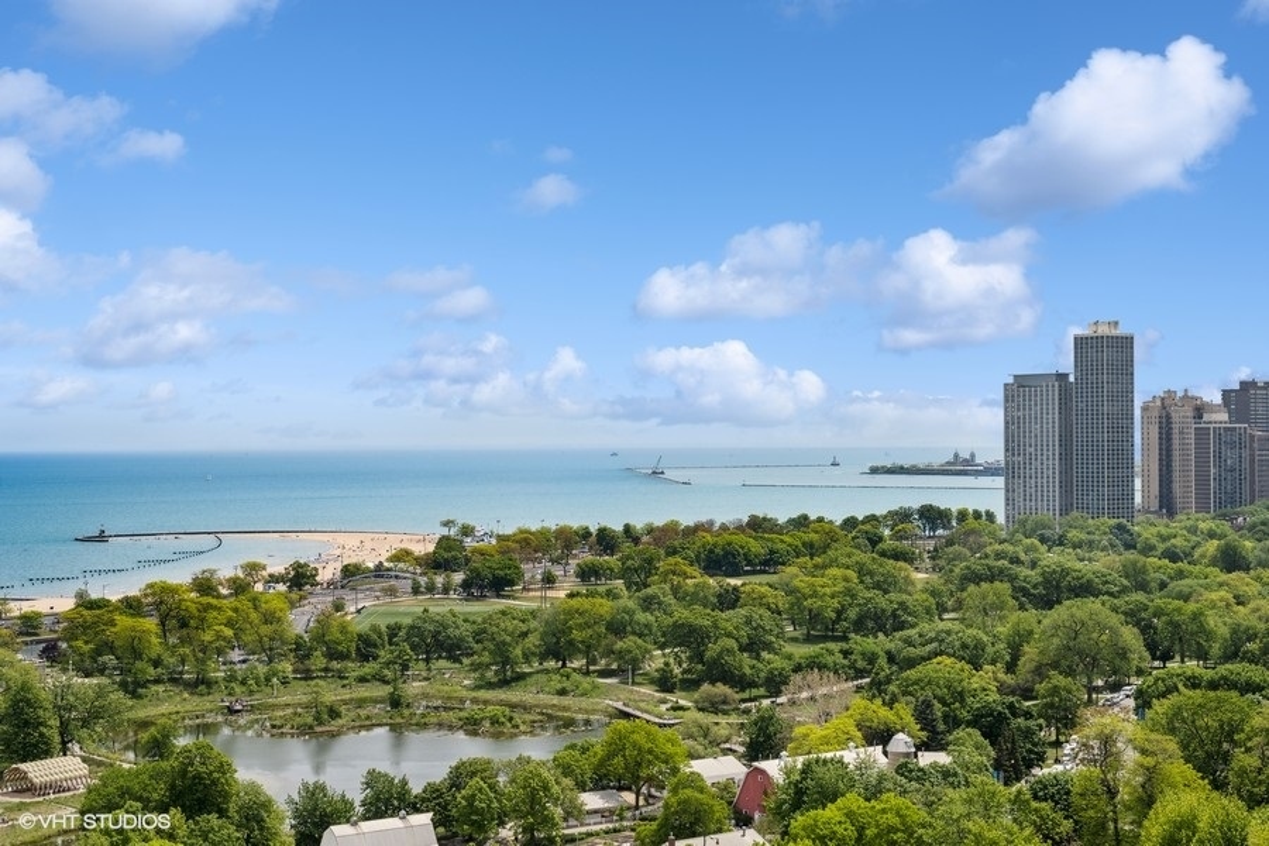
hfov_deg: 39.6
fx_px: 1762
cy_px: 423
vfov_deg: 27.0
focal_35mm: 50
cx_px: 634
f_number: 9.5
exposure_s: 1/750
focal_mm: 50
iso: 200
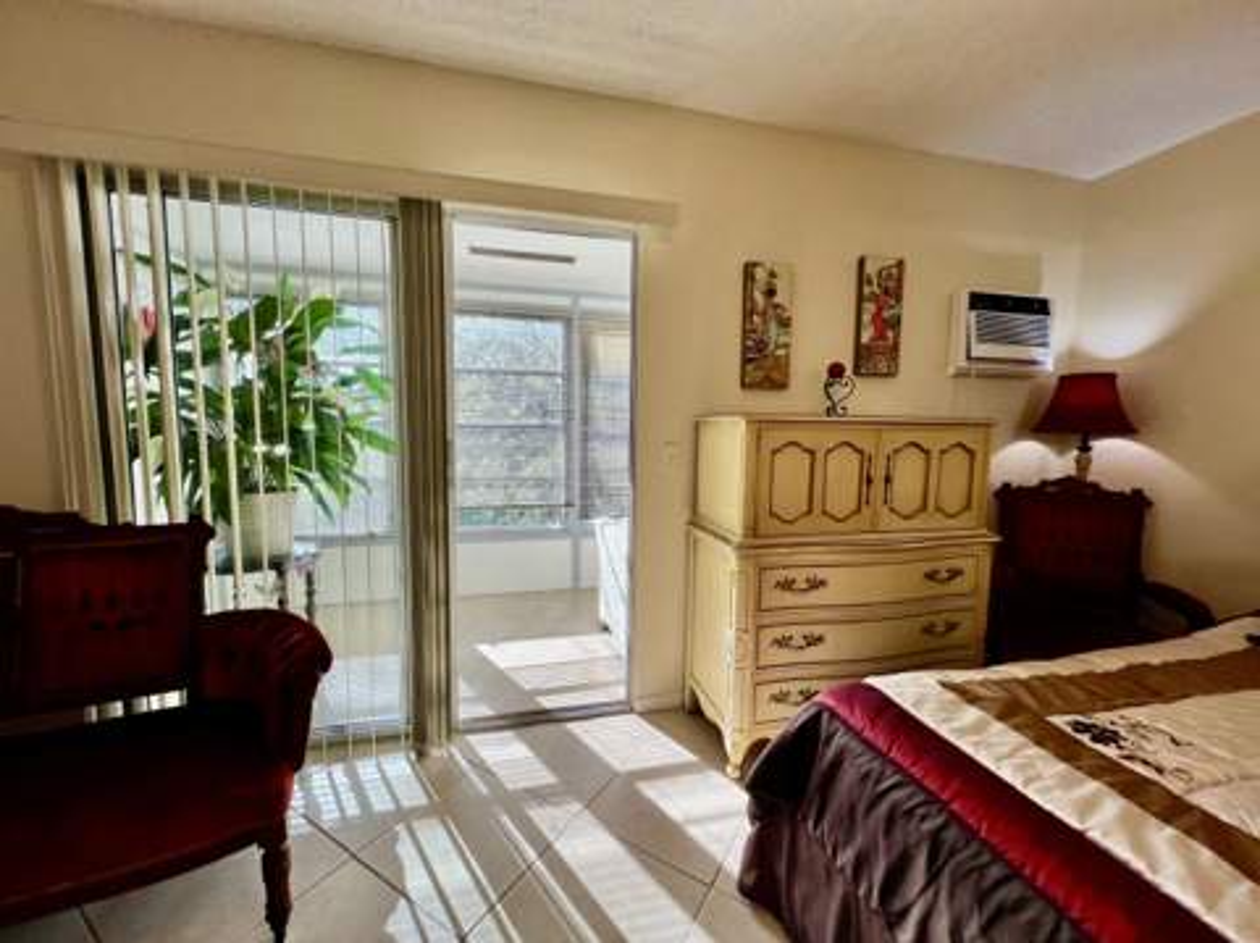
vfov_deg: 89.8
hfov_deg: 106.2
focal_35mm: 13
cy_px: 472
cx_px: 630
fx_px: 473
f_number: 1.8
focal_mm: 1.57
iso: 32
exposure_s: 1/145
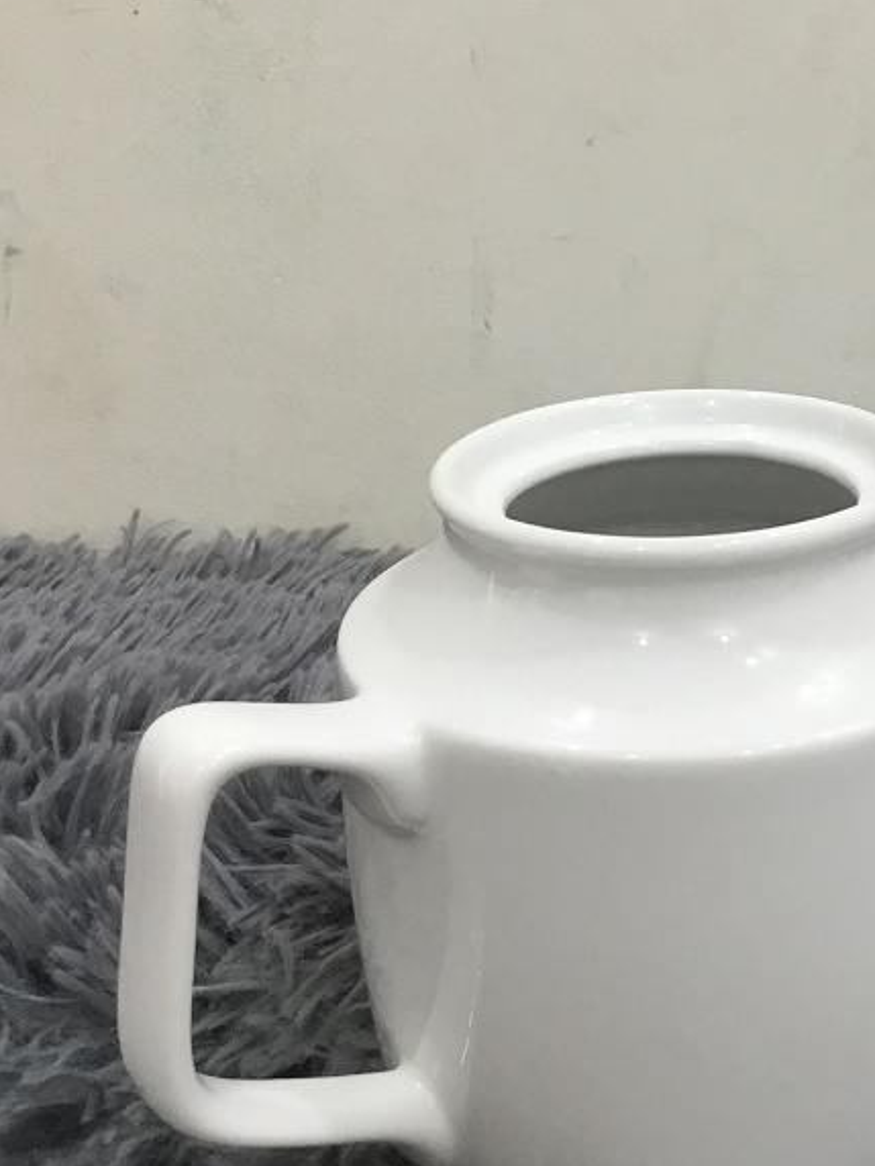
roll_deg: +0.4
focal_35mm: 65
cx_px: 816
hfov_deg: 22.0
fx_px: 2191
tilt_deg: -19.9
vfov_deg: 29.8
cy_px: 538
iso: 80
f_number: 2.4
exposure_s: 1/33
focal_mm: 3.3
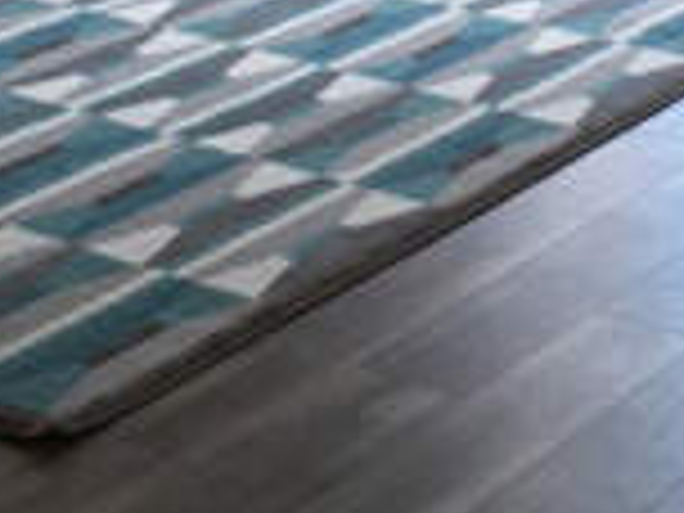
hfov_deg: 15.9
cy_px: -351
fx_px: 2411
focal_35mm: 122
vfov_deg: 11.4
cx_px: 648
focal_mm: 4.15
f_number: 2.2
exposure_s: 1/30
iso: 25
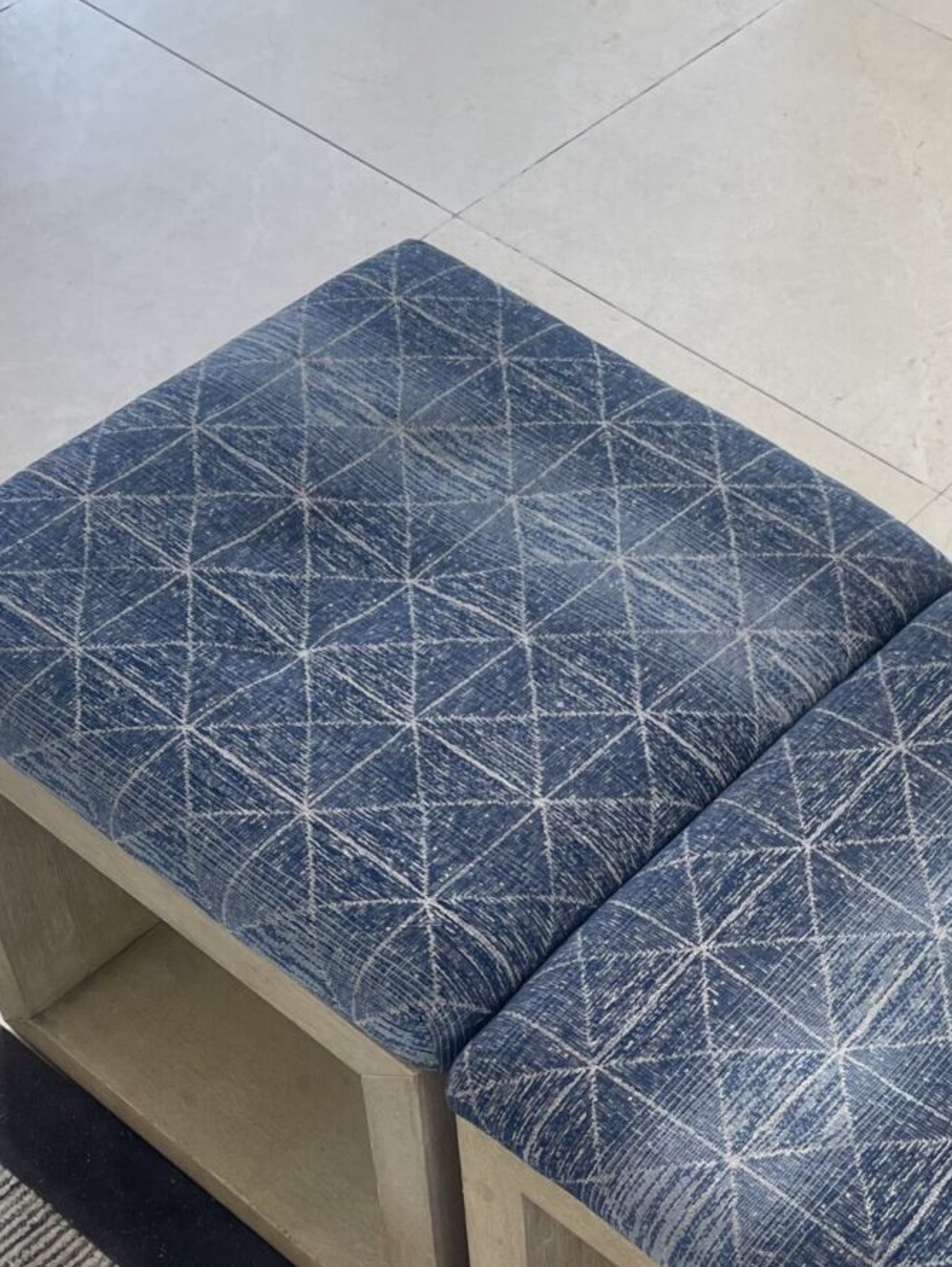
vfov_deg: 33.3
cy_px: 1017
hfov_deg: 26.0
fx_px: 2052
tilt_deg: -54.9
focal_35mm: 56
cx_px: 646
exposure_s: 1/100
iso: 64
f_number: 1.6
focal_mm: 4.2
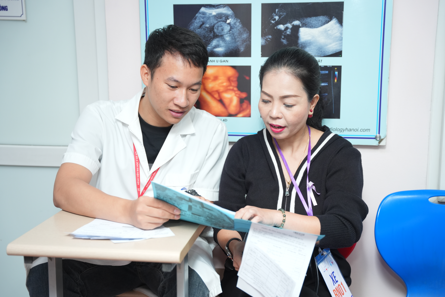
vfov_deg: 25.3
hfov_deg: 37.2
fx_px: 661
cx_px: 222
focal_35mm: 54
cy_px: 148
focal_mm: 53.5
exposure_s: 1/200
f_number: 3.2
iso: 1250
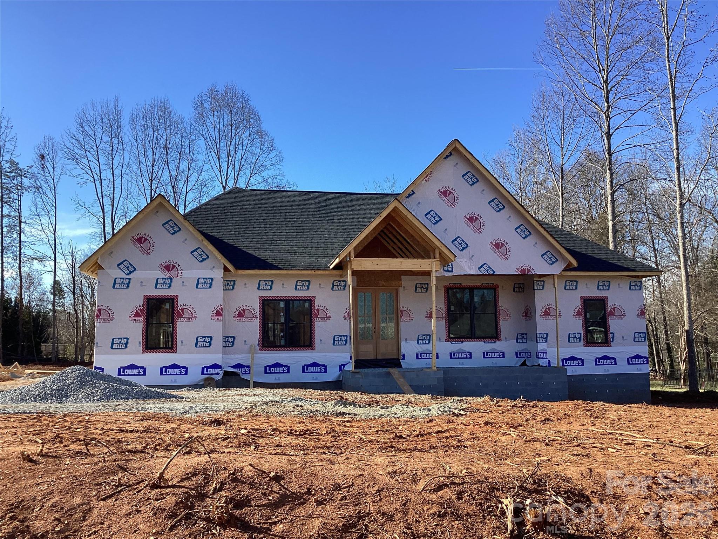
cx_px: 359
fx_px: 643
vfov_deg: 45.4
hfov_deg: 58.4
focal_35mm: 31
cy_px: 270
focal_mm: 3.3
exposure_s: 1/691
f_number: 2.4
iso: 25
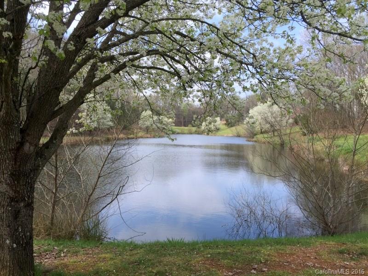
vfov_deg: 48.2
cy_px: 138
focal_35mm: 29
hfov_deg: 61.7
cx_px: 184
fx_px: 308
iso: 32
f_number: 2.2
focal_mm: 4.15
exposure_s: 1/1099
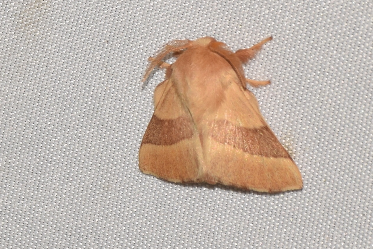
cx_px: 186
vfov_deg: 6.6
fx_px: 2178
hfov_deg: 9.8
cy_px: 124
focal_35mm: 210
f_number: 13
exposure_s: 1/160
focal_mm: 140
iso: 100
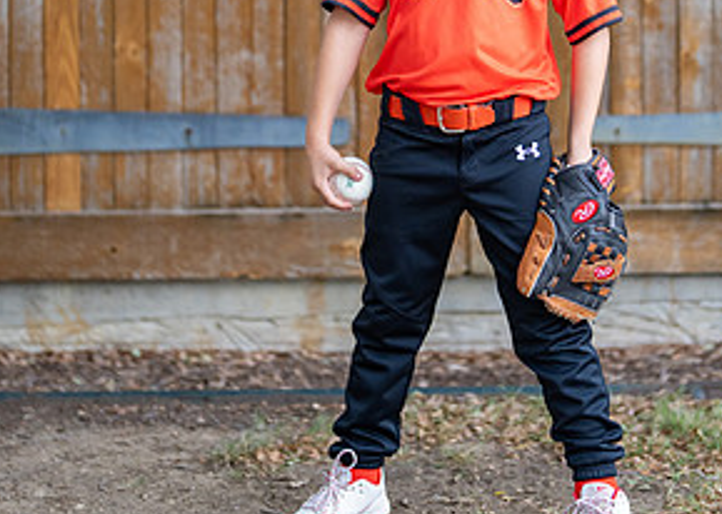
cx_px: 452
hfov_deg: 15.3
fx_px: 2684
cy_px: -1
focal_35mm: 131
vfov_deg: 10.9
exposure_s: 1/640
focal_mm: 50
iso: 500
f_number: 1.2
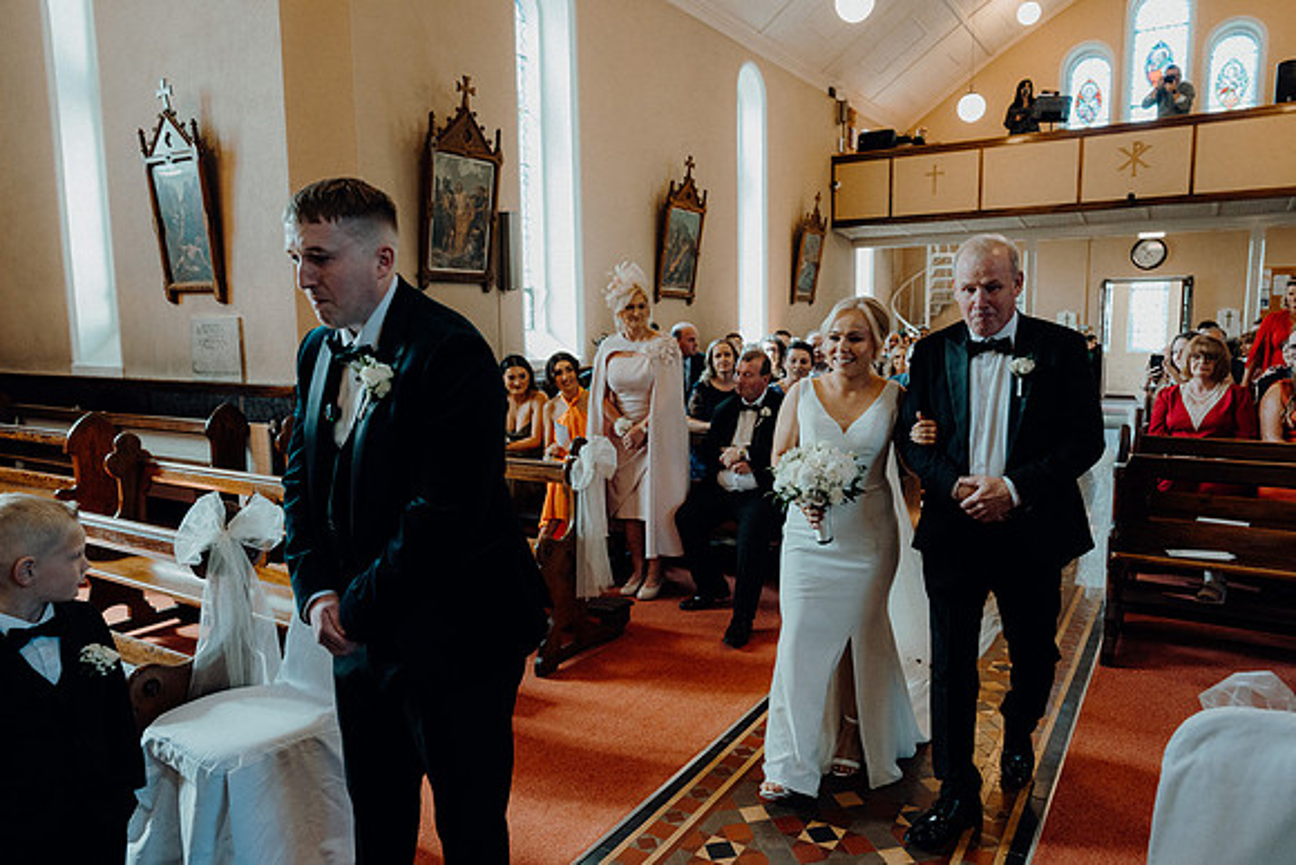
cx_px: 648
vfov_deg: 53.1
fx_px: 864
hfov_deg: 73.7
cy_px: 432
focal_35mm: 24
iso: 2000
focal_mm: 24
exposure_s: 1/200
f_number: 3.5
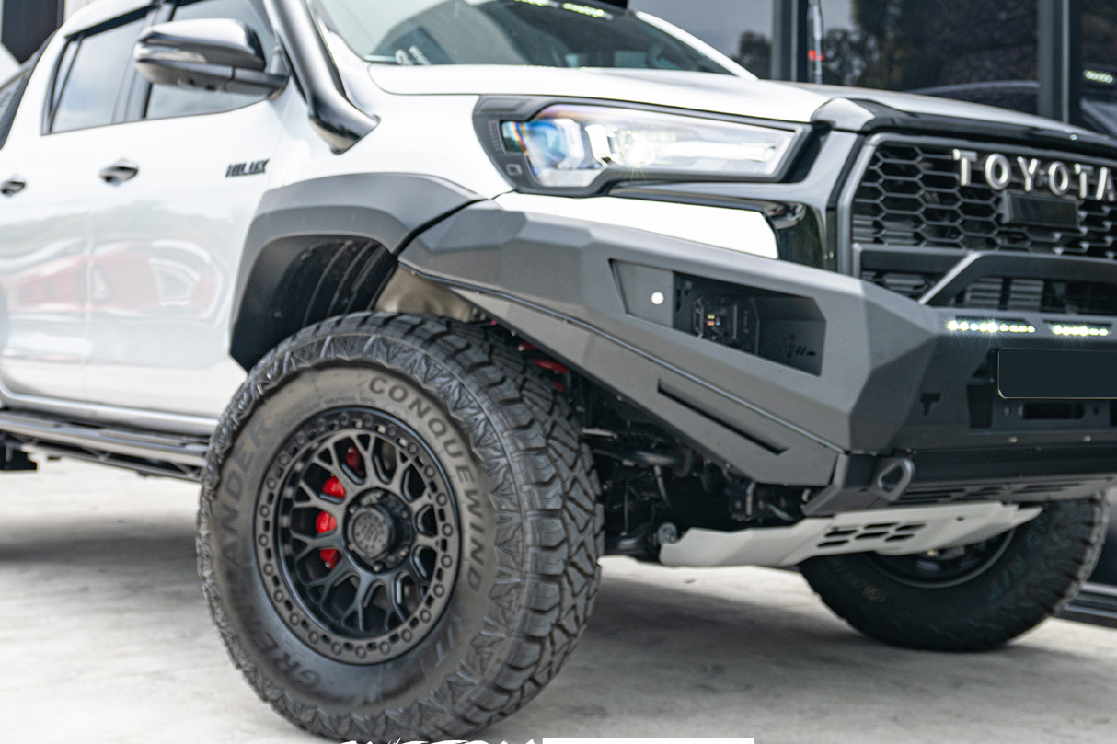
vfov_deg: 31.0
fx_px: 1334
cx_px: 535
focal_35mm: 43
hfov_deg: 45.4
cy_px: 263
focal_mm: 29
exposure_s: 1/100
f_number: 4.5
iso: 100
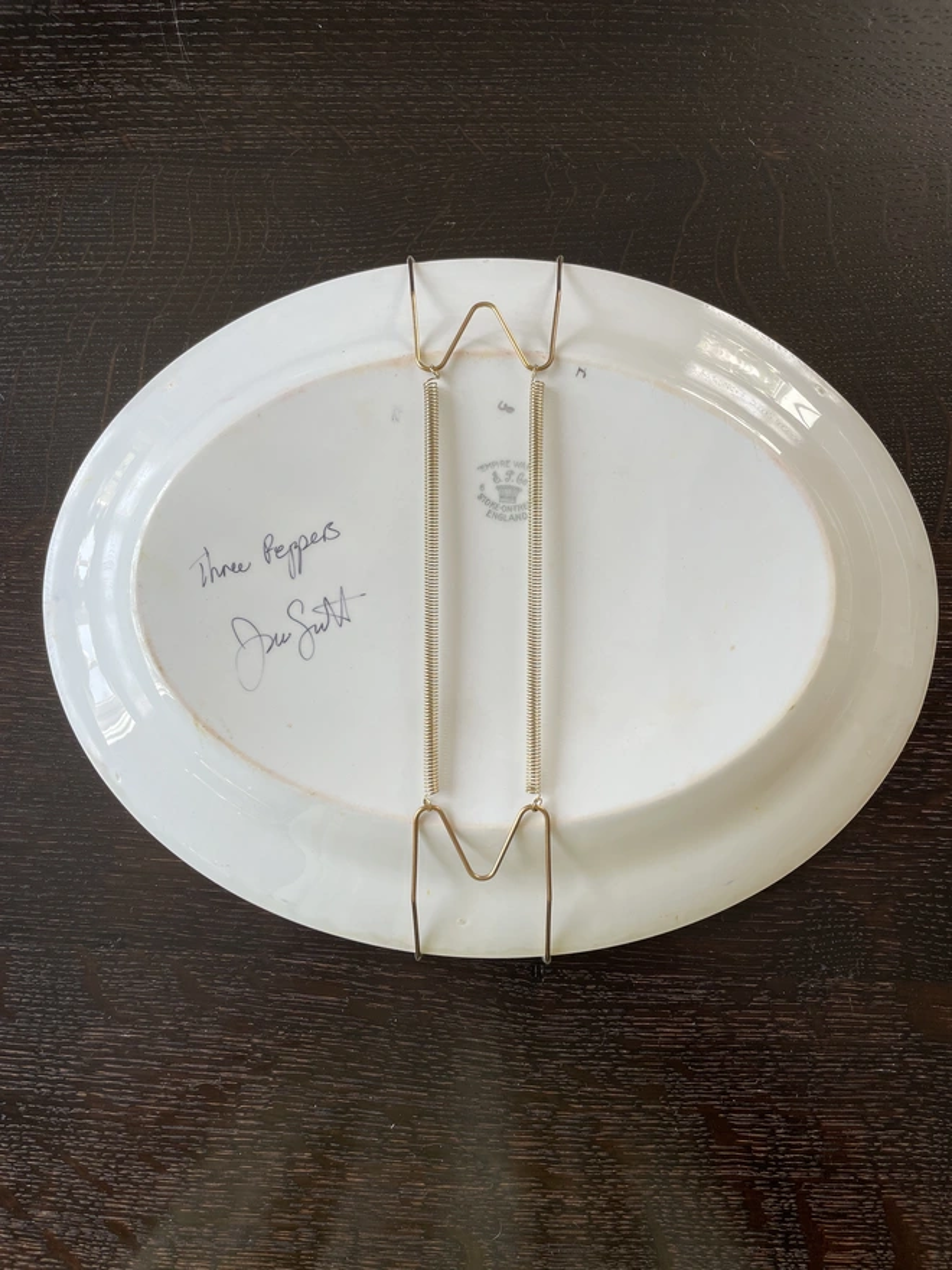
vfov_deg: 67.3
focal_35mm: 26
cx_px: 476
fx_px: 953
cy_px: 635
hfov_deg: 53.1
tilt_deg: -84.7
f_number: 1.6
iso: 32
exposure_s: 1/133
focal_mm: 4.2
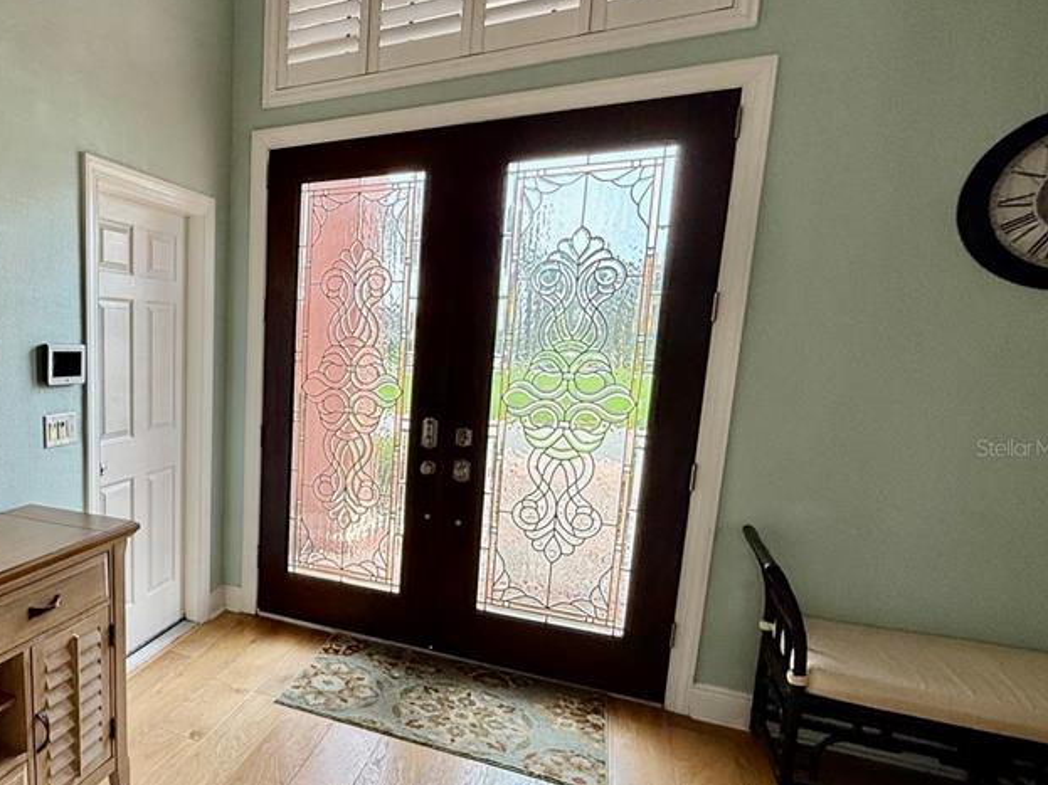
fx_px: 696
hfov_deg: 67.4
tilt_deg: -6.3
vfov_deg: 58.6
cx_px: 217
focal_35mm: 23
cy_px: 447
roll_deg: -1.2
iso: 64
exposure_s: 1/230
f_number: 2.2
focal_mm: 2.22
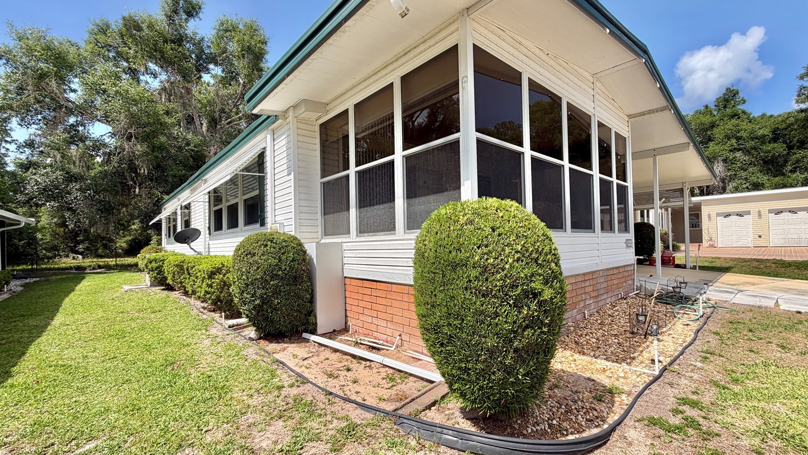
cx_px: 409
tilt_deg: +2.3
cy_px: 240
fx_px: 343
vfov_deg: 67.0
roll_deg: +1.5
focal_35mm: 16
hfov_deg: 99.4
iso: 25
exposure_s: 1/770
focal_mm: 2.22
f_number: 2.2
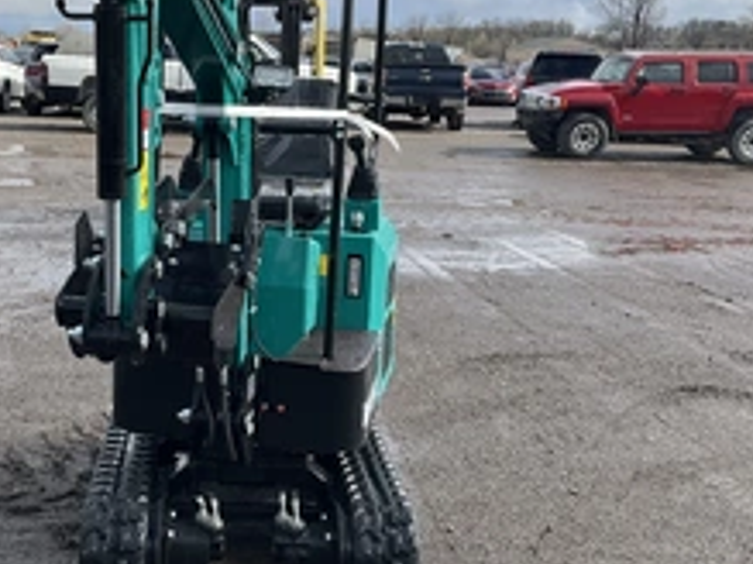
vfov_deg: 27.5
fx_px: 1152
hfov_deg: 35.7
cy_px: 241
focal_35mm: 53
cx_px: 237
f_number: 1.8
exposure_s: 1/1577
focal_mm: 3
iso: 25
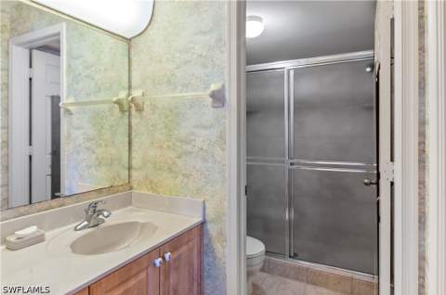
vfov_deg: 59.3
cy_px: 148
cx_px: 223
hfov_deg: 81.3
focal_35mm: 21
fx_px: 260
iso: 200
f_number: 8
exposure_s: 1/2.5
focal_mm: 14
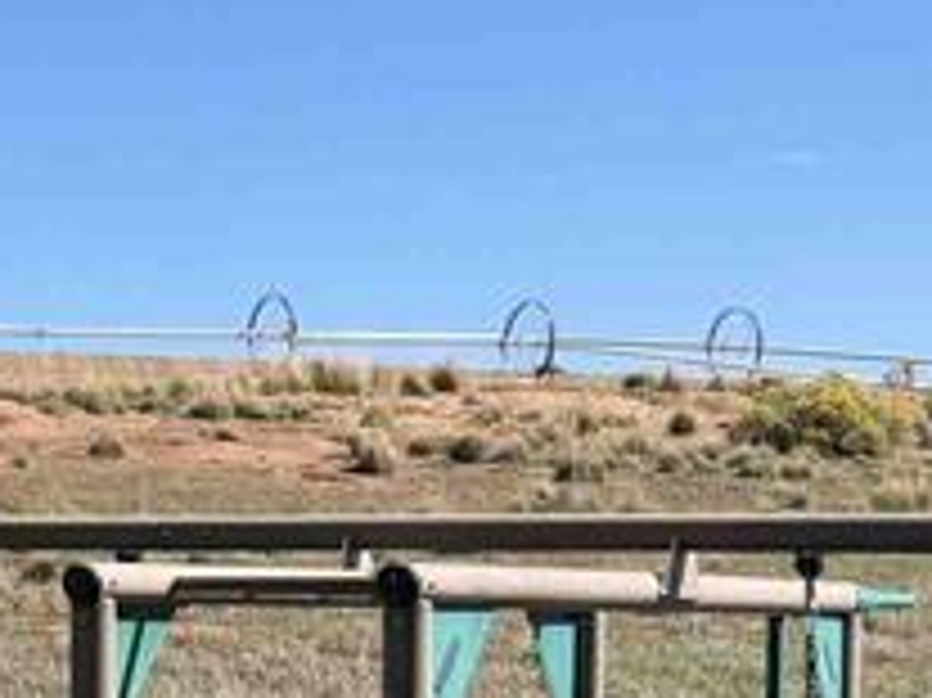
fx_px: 3202
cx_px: -779
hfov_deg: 14.4
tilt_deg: -0.6
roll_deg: -0.5
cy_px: 572
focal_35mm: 119
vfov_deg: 12.4
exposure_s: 1/3425
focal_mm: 6.76
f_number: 1.78
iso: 80
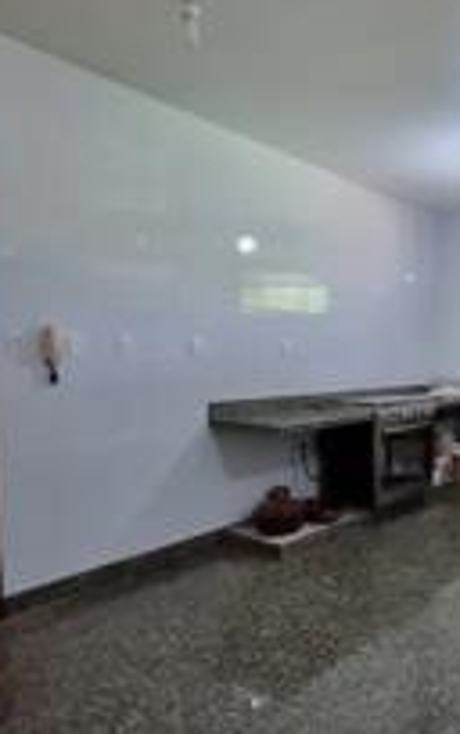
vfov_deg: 67.9
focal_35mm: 27
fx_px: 540
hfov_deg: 43.3
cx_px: 388
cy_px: 428
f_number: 2.2
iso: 160
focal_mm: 1.74
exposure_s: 1/60
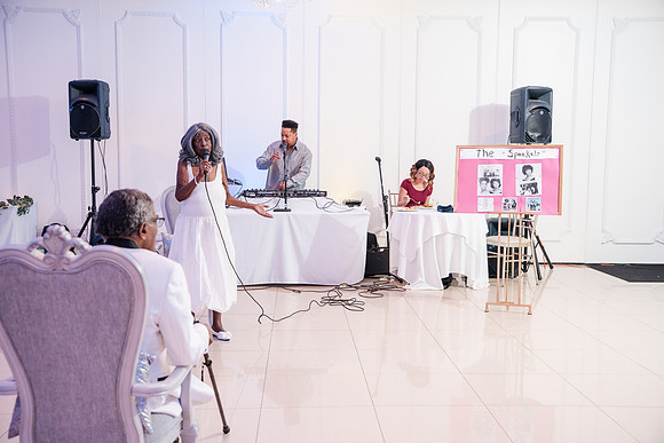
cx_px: 332
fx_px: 775
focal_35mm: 42
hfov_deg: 46.4
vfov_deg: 31.9
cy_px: 222
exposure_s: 1/250
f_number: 4
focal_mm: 42
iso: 3200
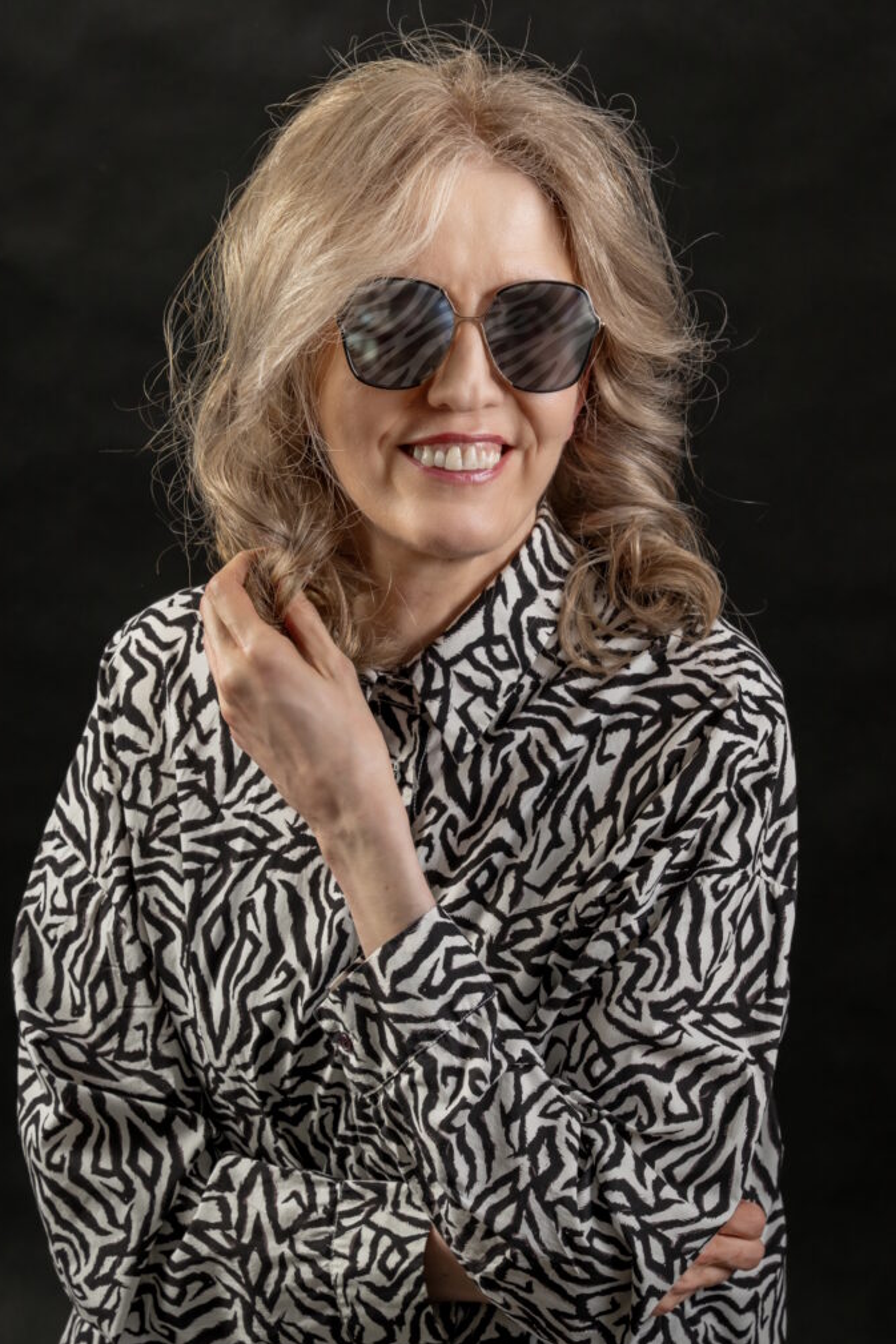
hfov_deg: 19.2
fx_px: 2651
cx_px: 447
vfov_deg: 28.5
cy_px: 679
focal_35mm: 71
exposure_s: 1/125
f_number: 9
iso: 200
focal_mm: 70
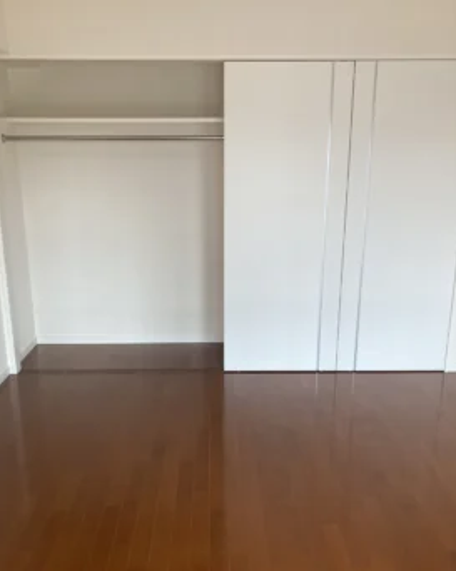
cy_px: 307
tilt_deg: -15.0
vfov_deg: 55.6
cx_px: 210
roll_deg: -0.3
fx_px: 541
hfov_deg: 45.7
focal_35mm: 32
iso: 32
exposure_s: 1/100
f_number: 1.8
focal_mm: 3.99
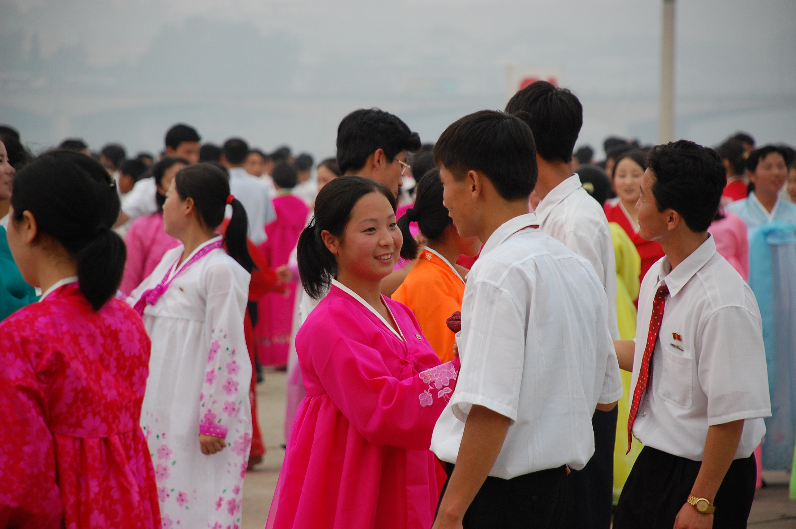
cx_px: 398
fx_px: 4473
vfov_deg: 6.8
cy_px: 264
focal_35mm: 202
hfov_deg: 10.2
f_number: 5.6
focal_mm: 135
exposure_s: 1/500
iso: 720
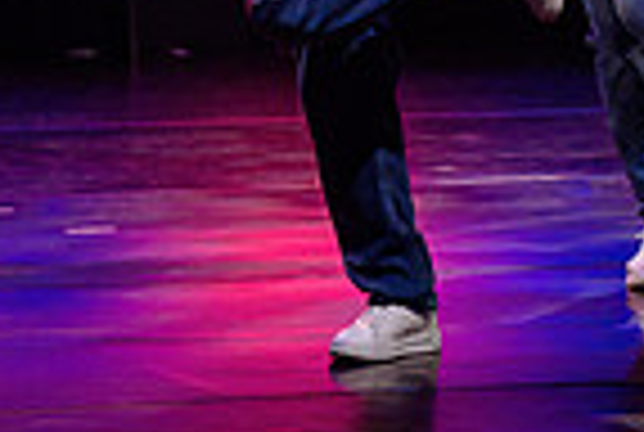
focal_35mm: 440
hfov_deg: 4.7
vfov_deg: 3.1
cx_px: 615
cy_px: -477
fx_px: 7887
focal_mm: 95
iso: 1600
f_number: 2.8
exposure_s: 1/250
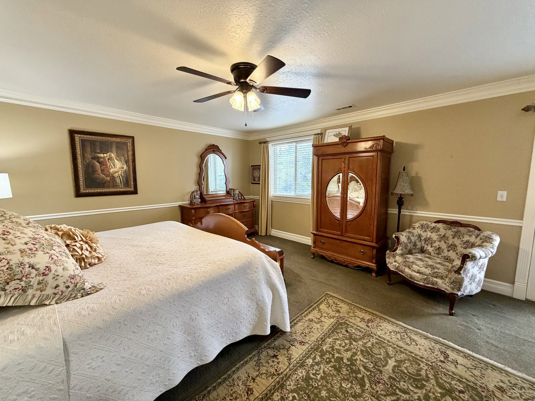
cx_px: 268
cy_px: 200
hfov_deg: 102.1
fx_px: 216
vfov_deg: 85.7
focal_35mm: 14
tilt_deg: -6.6
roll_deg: +0.1
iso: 200
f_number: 2.2
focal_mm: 2.22
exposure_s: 1/60
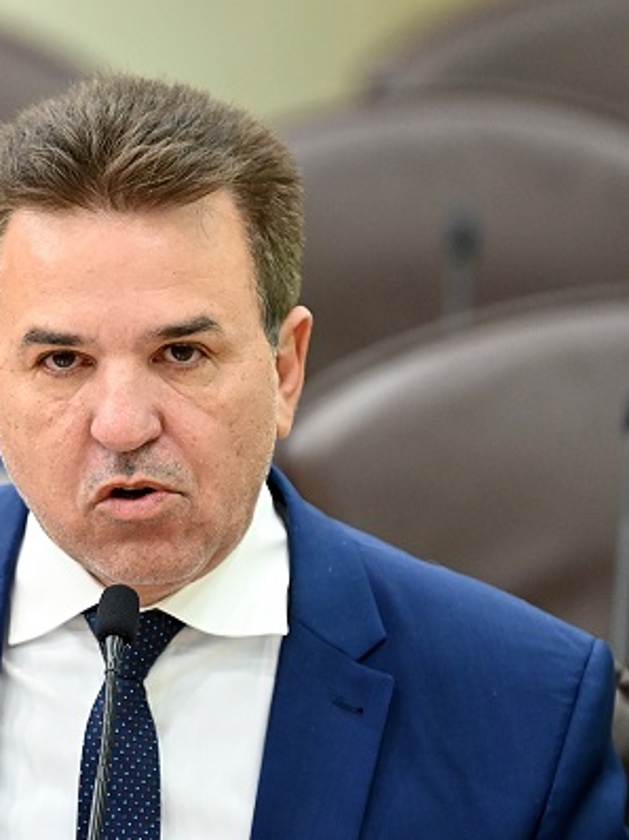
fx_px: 10550
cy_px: 420
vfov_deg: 4.6
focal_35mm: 435
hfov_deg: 3.4
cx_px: 51
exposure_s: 1/250
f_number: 3.2
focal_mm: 200
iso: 4000
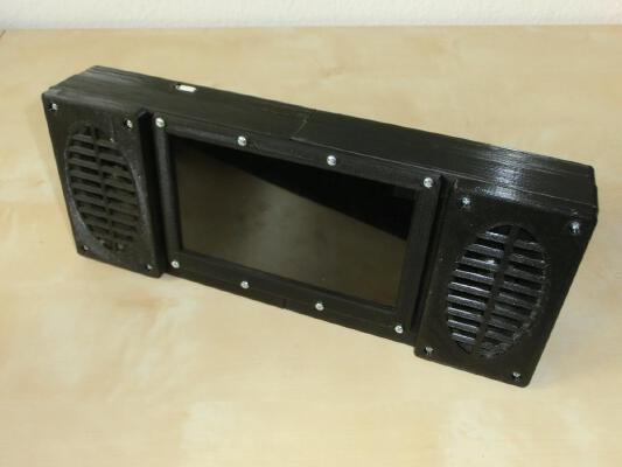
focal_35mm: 37
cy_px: 234
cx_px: 311
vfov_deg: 38.7
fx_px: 665
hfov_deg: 50.1
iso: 400
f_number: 3.9
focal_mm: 6.61
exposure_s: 1/60
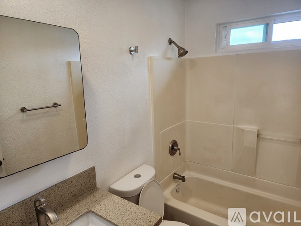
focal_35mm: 23
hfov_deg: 73.9
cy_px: 113
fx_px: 200
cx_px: 150
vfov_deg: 58.9
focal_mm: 6.4
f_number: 1.8
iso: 100
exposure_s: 1/120
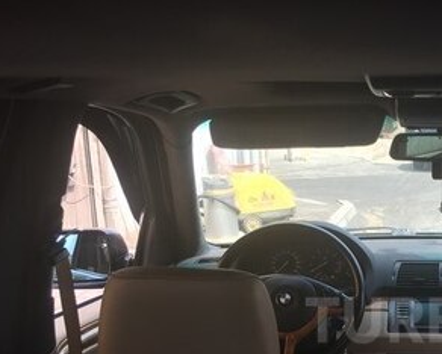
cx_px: 460
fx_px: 838
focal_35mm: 64
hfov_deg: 27.5
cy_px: 320
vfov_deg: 23.2
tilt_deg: -15.4
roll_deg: -2.1
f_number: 2.2
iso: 32
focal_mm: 4.15
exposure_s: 1/233
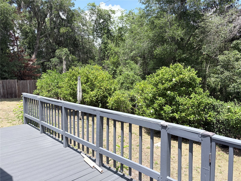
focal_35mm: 26
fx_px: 181
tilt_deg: -4.3
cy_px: 90
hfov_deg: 67.3
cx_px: 120
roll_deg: +1.1
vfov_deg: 53.1
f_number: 1.6
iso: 50
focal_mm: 5.96
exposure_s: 1/1848
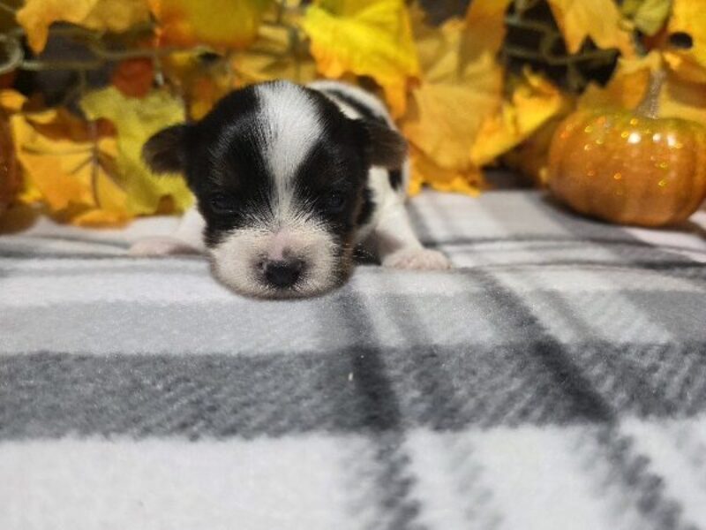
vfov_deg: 58.9
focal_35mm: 23
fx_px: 469
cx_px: 353
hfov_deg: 73.9
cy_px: 265
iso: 500
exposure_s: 1/120
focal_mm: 6.3
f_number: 1.7
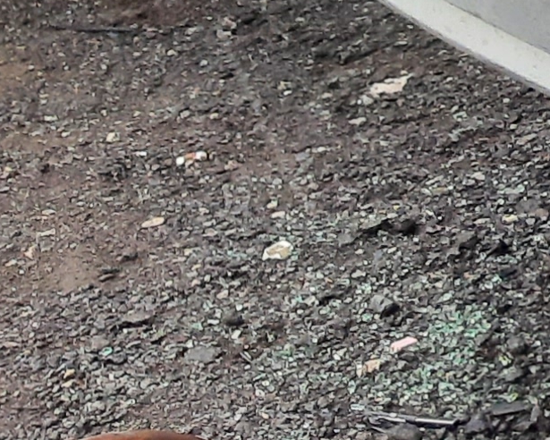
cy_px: -630
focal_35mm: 165
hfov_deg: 9.5
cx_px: 1569
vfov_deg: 8.5
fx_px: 2686
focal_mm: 3.92
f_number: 1.7
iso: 40
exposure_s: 1/378
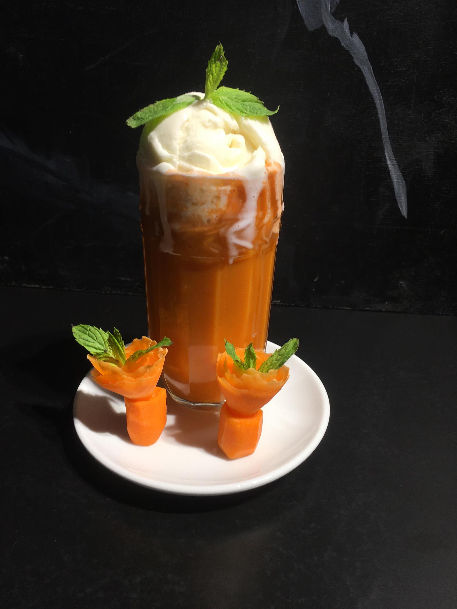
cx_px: 228
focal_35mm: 29
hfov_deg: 48.2
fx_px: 510
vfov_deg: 61.7
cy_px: 304
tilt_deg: -25.4
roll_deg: -2.2
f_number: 2.2
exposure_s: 1/50
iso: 25
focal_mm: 4.15
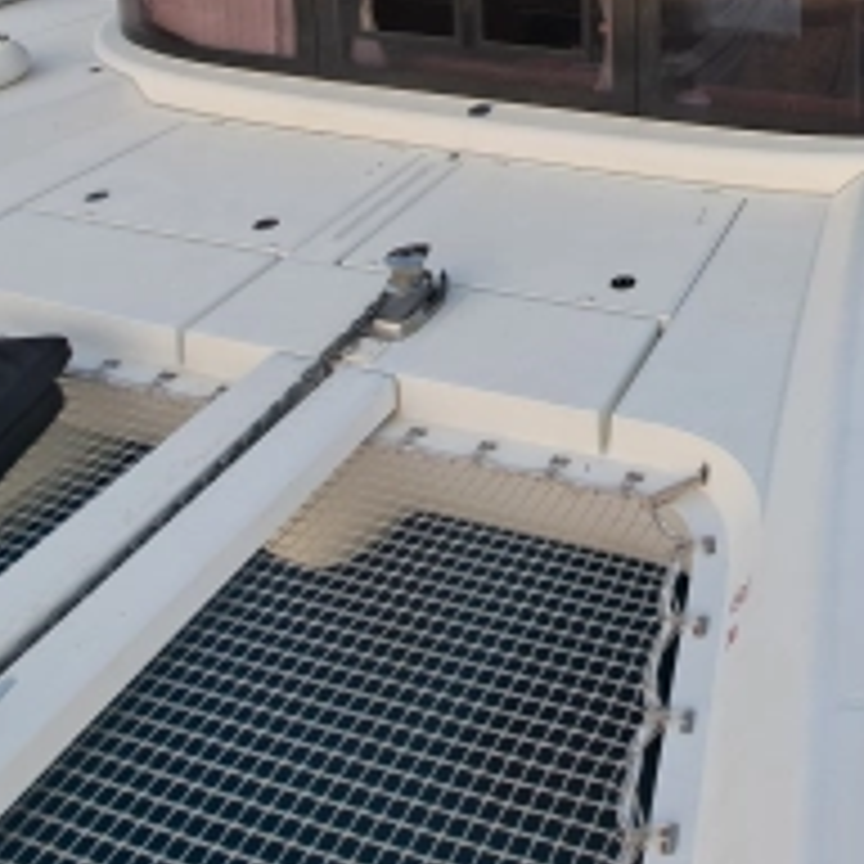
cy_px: -29
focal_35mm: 33
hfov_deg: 44.7
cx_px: 796
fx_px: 932
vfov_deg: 42.0
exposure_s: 1/211
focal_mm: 1.74
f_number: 2.2
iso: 50
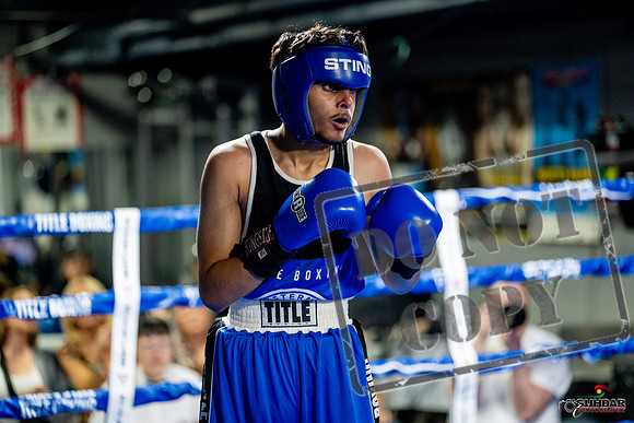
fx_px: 1867
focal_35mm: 106
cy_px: 212
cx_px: 317
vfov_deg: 12.9
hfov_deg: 19.3
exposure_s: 1/1000
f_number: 2
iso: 4000
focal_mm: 106
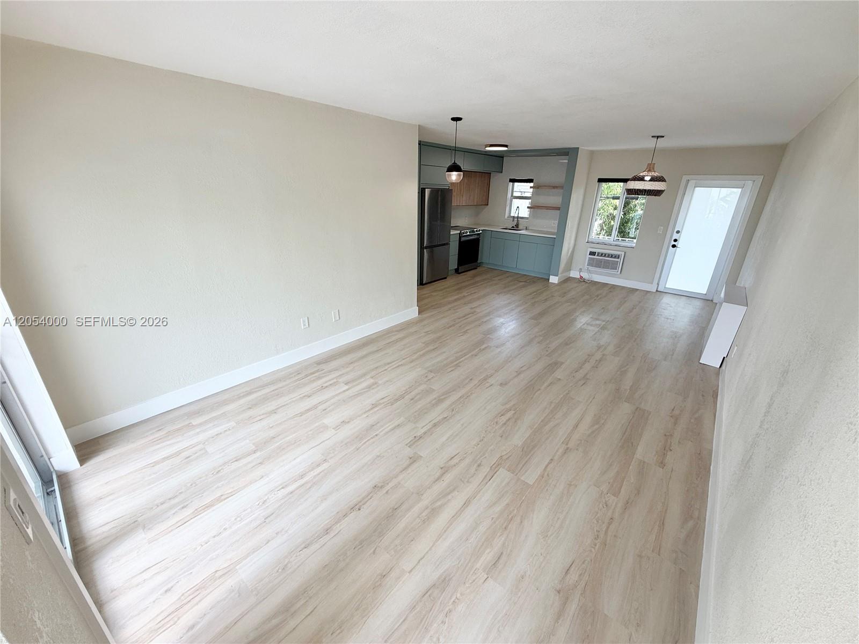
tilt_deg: -22.1
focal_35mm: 14
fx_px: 347
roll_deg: -1.0
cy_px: 322
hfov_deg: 102.1
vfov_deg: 85.7
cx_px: 430
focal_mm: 2.22
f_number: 2.2
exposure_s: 1/121
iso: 64
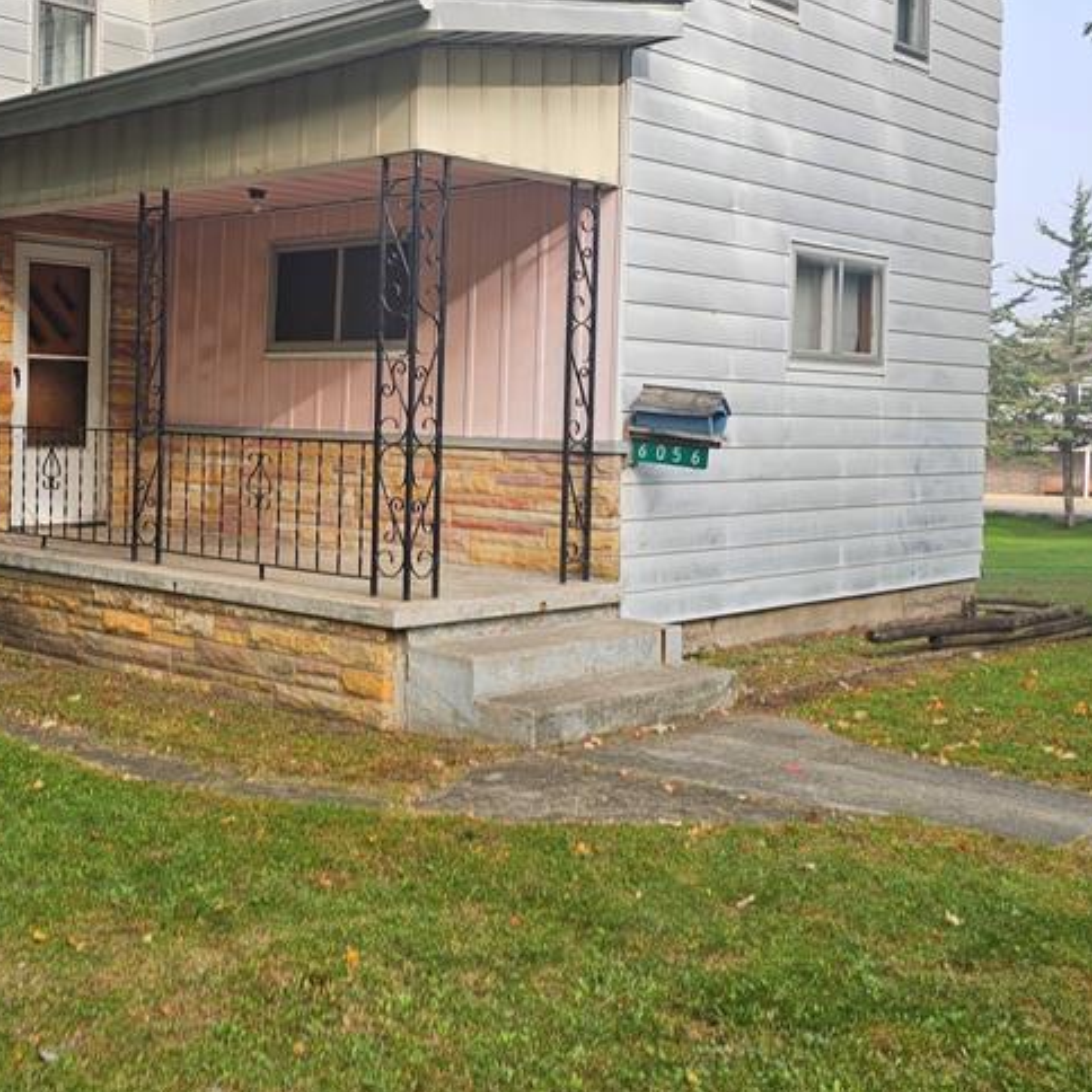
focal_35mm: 43
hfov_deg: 38.3
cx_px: 293
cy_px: 420
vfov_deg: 39.0
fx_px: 1535
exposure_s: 1/184
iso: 10
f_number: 1.7
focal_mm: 6.3
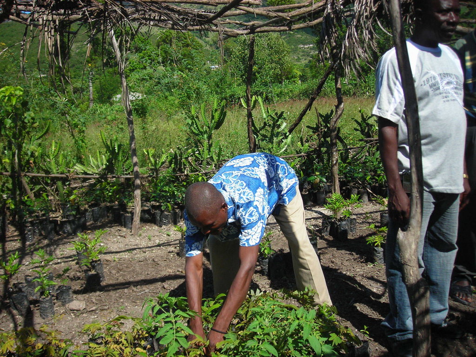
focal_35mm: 38
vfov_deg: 37.7
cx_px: 238
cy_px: 178
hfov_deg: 49.0
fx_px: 523
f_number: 6.4
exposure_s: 1/160
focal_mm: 6.3
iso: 50
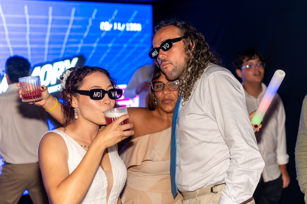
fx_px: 435
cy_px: 102
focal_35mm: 51
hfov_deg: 38.9
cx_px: 153
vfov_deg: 26.4
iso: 500
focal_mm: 50
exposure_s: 1/200
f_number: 2.2
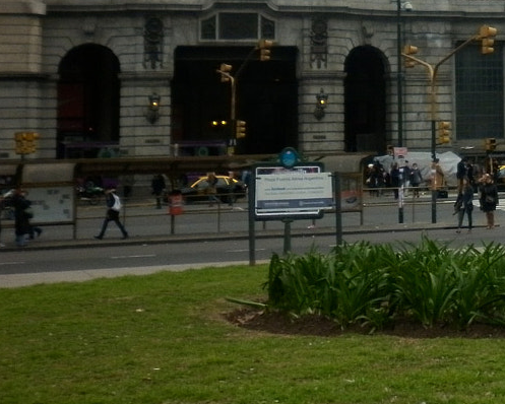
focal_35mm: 88
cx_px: 574
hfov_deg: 20.6
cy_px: -19
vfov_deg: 17.0
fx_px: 1316
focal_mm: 5
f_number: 2.8
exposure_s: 1/800
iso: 80
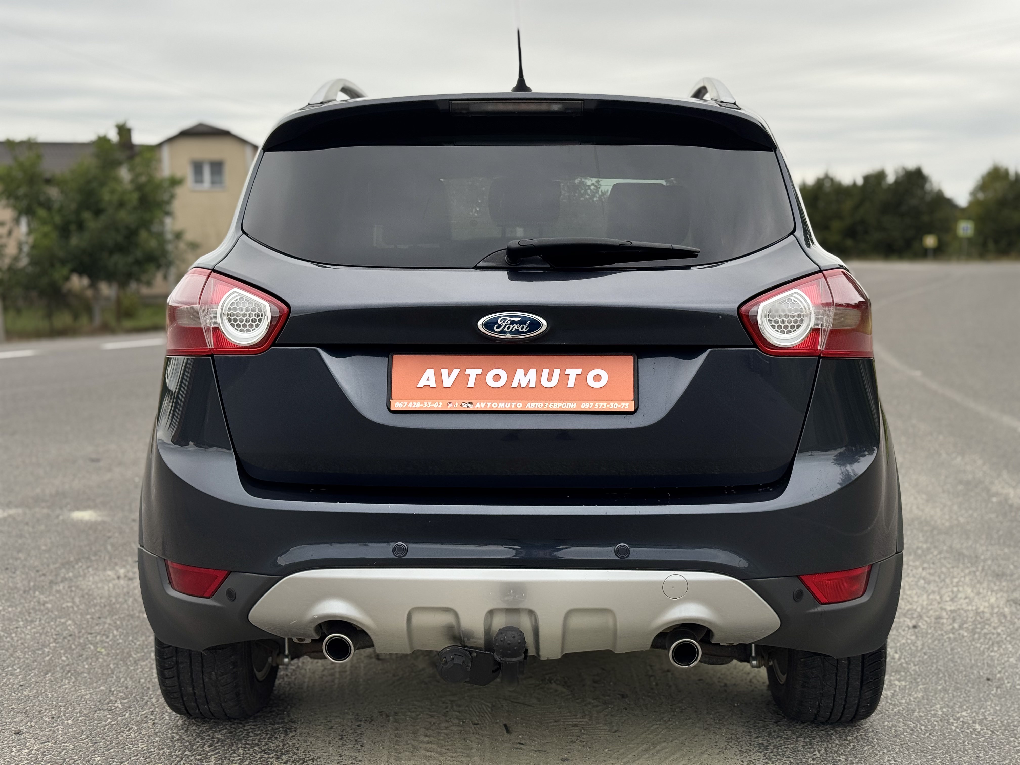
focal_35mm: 48
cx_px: 510
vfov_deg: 30.3
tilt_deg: -5.0
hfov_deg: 39.7
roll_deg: +0.8
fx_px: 1414
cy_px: 382
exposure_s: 1/876
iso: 64
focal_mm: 6.76
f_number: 1.78
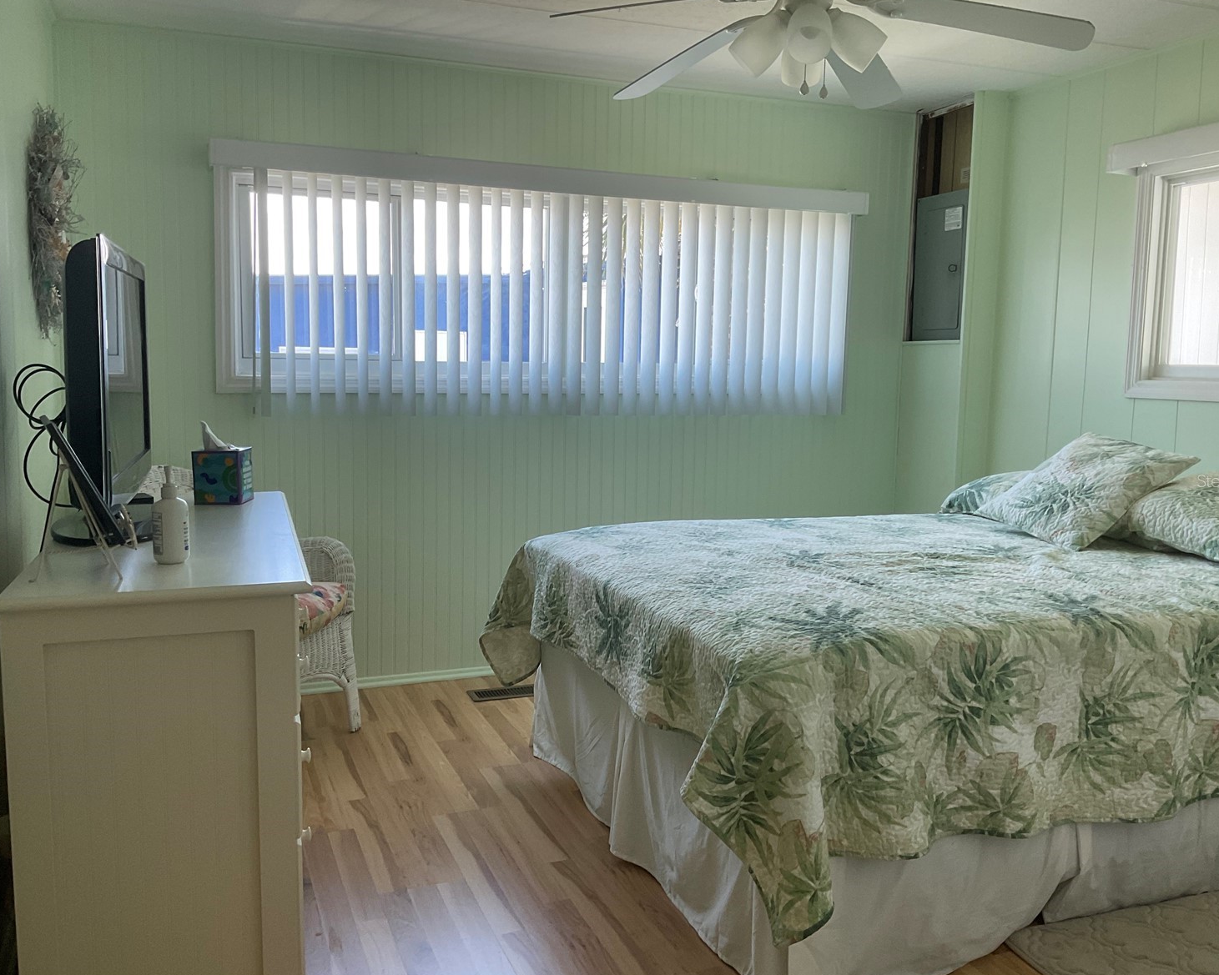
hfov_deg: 57.2
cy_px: 480
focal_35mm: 31
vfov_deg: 47.1
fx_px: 1118
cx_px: 608
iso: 40
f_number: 1.8
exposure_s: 1/60
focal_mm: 3
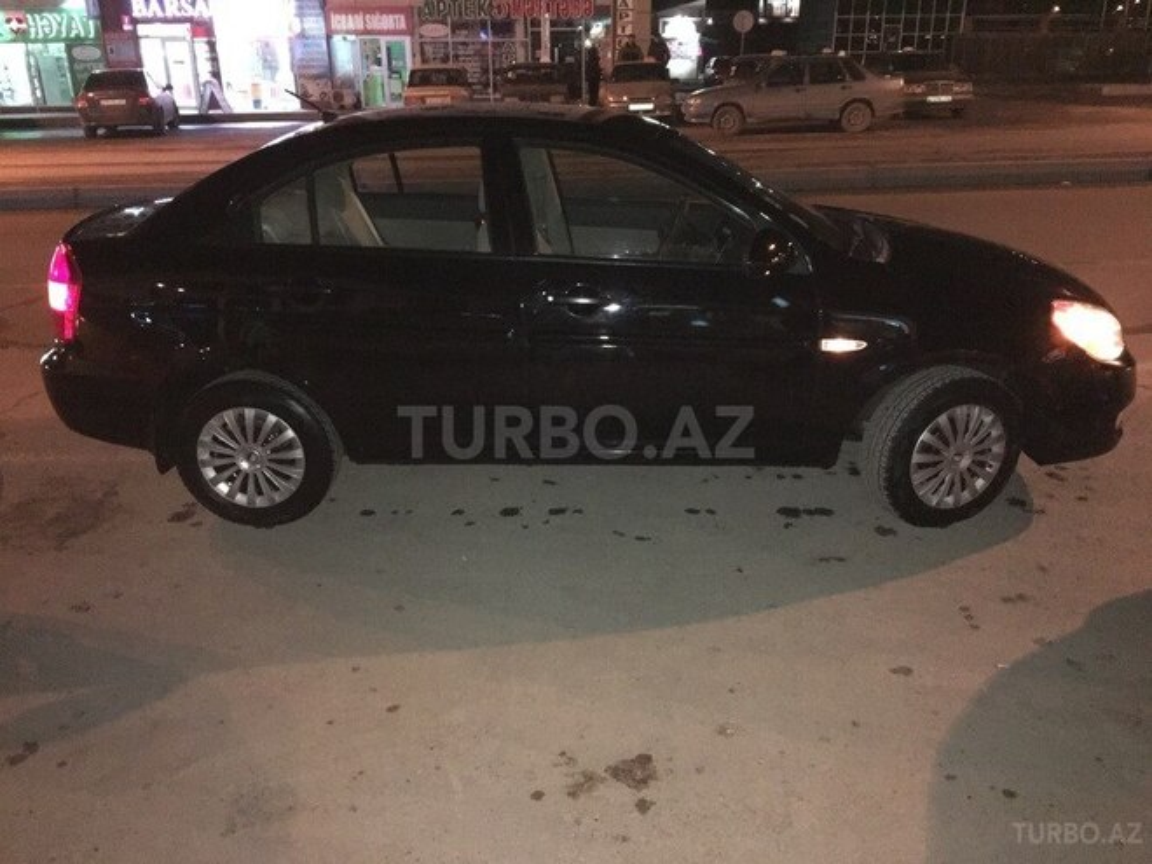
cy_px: 432
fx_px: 965
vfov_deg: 48.2
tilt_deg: -21.8
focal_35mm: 29
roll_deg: +1.0
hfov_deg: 61.7
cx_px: 576
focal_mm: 4.15
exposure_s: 1/17
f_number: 2.2
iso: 800
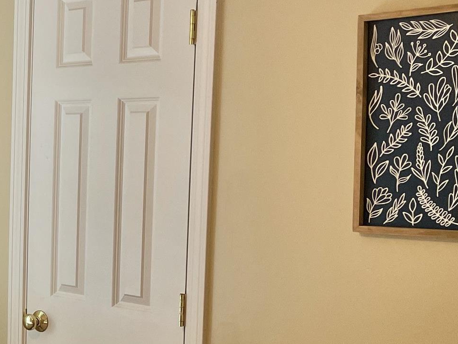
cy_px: 242
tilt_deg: -5.1
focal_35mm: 83
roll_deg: +1.1
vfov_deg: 17.7
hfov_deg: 20.2
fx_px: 1098
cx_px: -230
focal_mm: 4.2
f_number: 1.6
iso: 80
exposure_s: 1/60
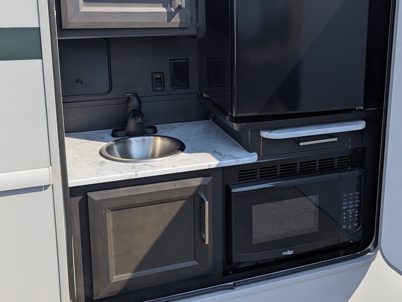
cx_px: 256
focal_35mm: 41
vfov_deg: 34.8
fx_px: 477
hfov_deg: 45.3
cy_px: 98
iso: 45
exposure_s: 1/1919
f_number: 1.85
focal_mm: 6.81
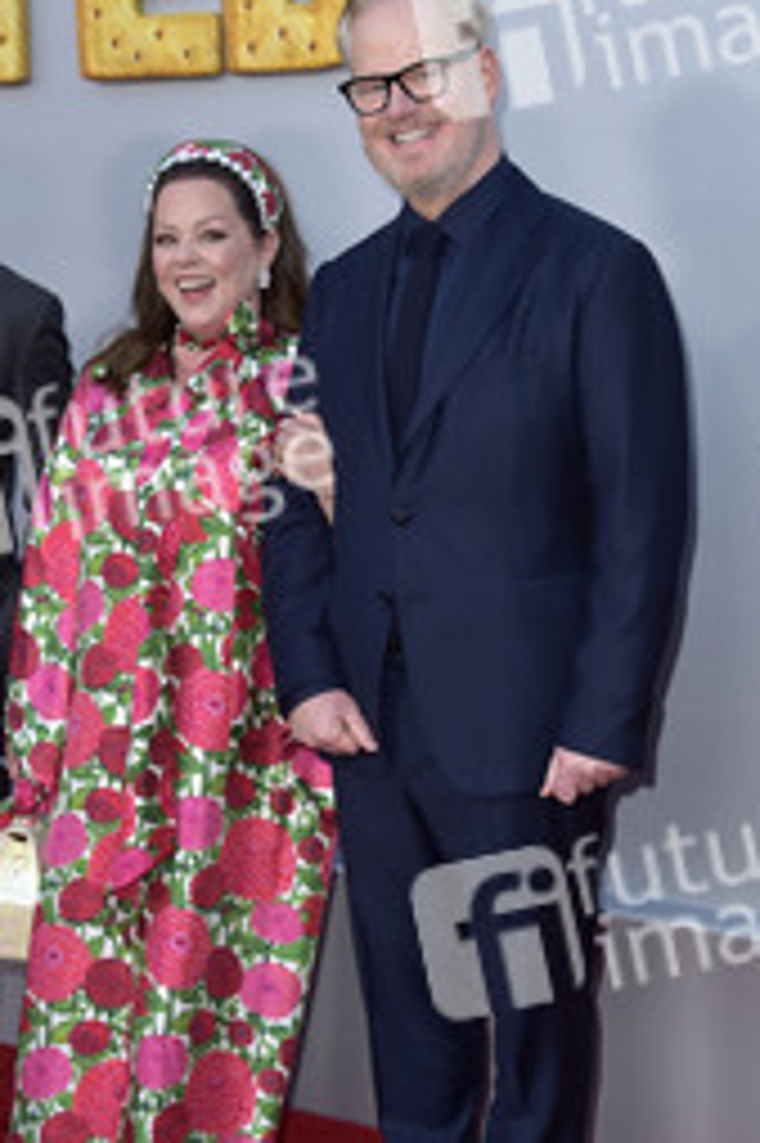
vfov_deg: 28.4
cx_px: 236
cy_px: 688
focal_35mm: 71
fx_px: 2251
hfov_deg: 19.1
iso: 400
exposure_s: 1/250
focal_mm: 45
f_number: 6.3
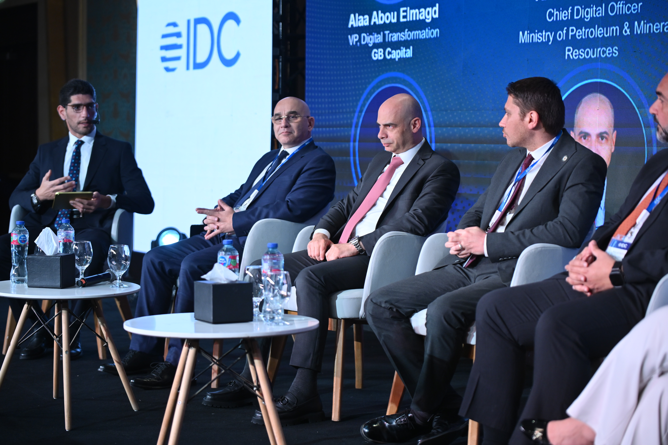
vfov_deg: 19.5
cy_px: 222
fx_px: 1299
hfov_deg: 28.8
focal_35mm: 70
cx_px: 334
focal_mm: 70
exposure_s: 1/250
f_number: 2.8
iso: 1000
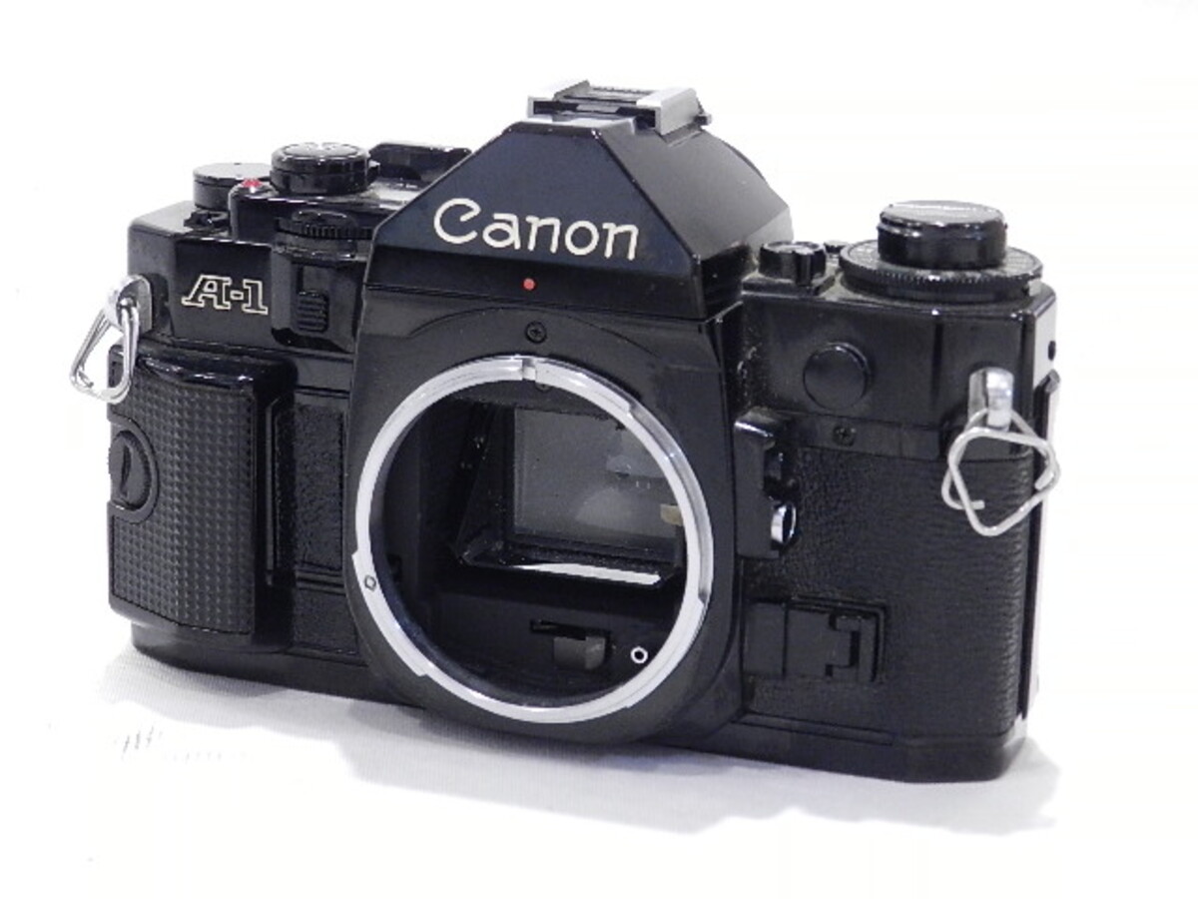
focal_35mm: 84
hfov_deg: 23.3
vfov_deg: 17.6
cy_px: 450
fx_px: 2907
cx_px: 599
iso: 800
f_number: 4.4
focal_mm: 14.9
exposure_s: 1/25
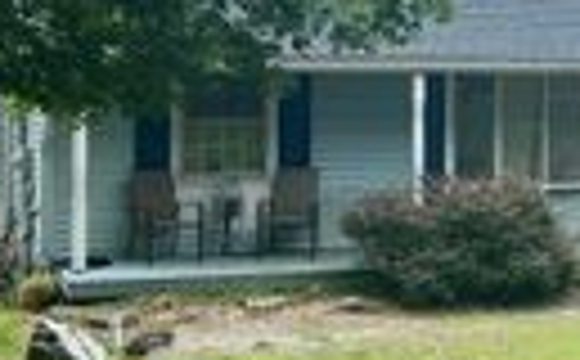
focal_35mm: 107
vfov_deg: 12.1
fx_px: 1688
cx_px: 625
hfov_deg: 18.8
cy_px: 47
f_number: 1.5
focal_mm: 5.7
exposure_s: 1/1751
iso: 50
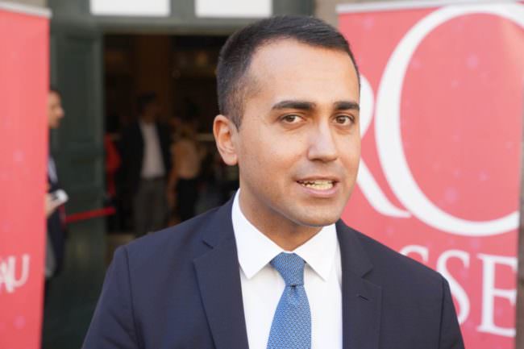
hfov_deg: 28.9
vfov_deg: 19.4
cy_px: 174
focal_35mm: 70
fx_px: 1019
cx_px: 262
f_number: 6.3
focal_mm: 70
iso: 800
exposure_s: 1/250
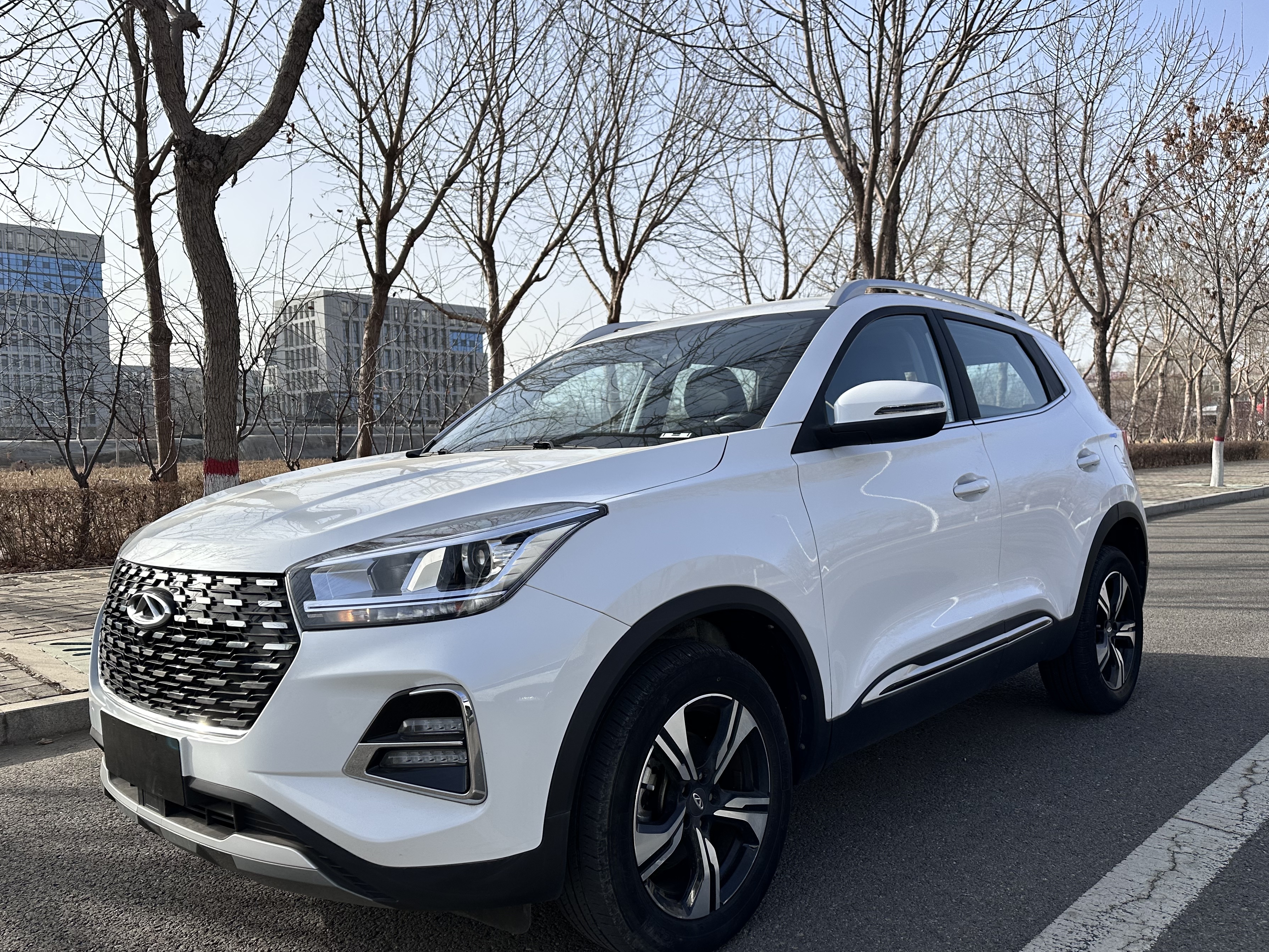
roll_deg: +2.2
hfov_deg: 65.3
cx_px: 607
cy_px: 499
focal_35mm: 27
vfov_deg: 51.3
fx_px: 990
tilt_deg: -1.0
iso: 80
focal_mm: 6.86
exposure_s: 1/3861
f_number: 1.78
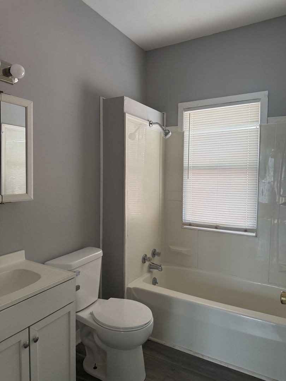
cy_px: 190
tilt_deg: -0.6
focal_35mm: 24
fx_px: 264
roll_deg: +0.0
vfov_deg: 71.6
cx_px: 143
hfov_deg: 56.8
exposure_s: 1/154
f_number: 1.78
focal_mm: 6.76
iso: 200
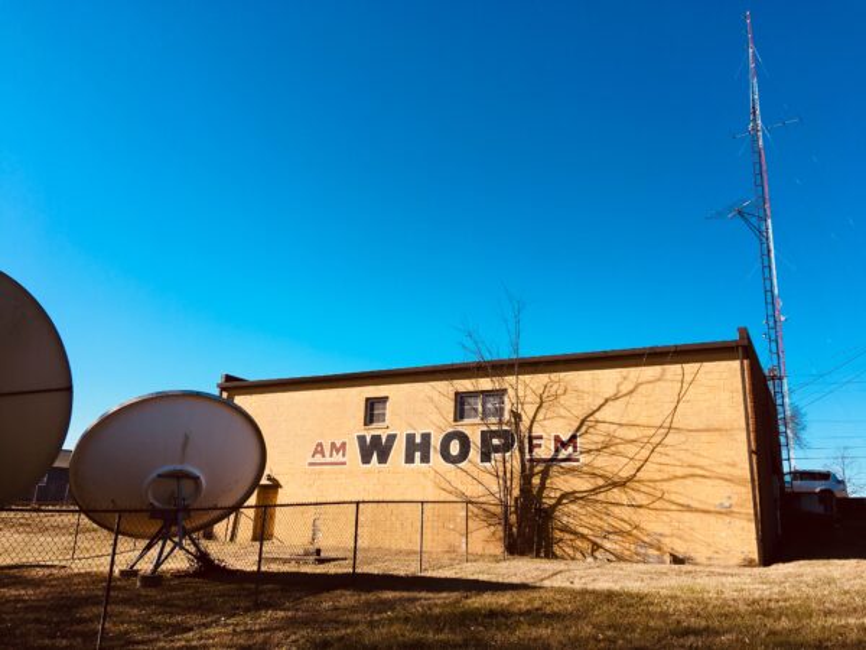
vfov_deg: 48.2
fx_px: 726
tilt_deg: +15.7
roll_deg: -1.5
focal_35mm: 29
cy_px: 325
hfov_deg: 61.7
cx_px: 433
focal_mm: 4.15
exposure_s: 1/1166
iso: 25
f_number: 2.2
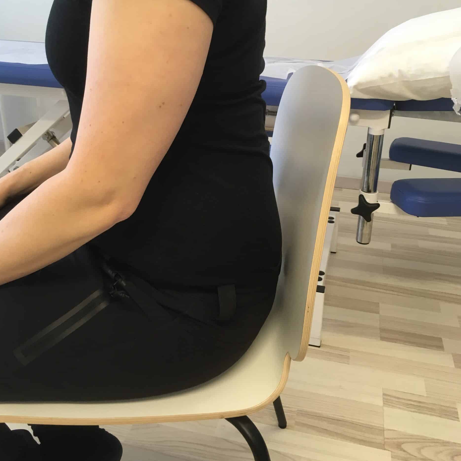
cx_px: 229
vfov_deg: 46.7
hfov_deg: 47.2
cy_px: 169
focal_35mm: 35
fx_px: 527
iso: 100
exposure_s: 1/33
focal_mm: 4.15
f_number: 2.2
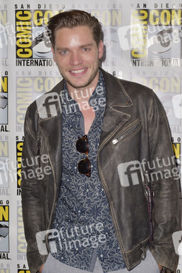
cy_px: 136
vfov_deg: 28.8
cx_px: 91
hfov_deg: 19.5
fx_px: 530
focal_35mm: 70
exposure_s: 1/320
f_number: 6.3
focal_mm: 70
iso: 500
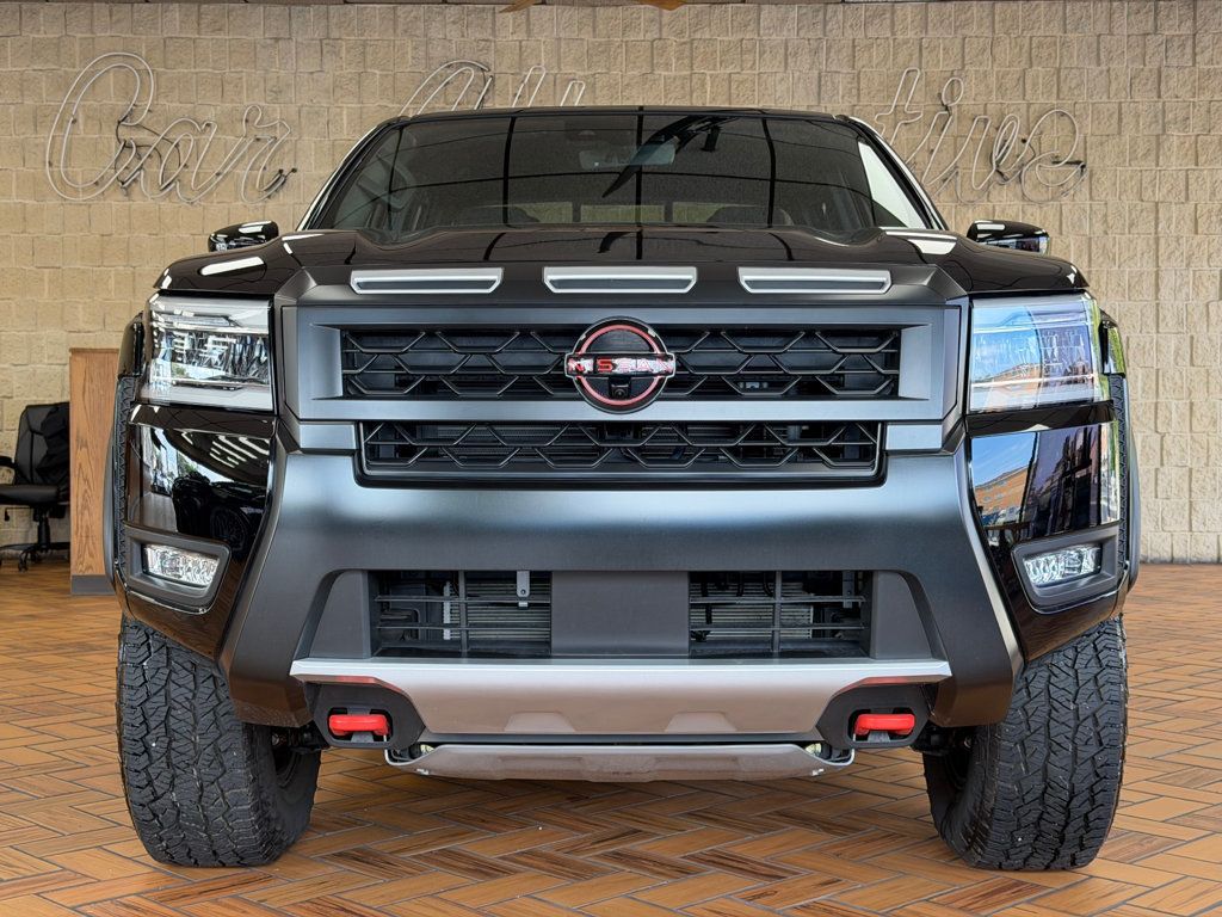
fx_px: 1694
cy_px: 458
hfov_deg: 39.7
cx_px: 611
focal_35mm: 48
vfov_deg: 30.3
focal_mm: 6.76
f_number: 1.78
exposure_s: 1/120
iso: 64
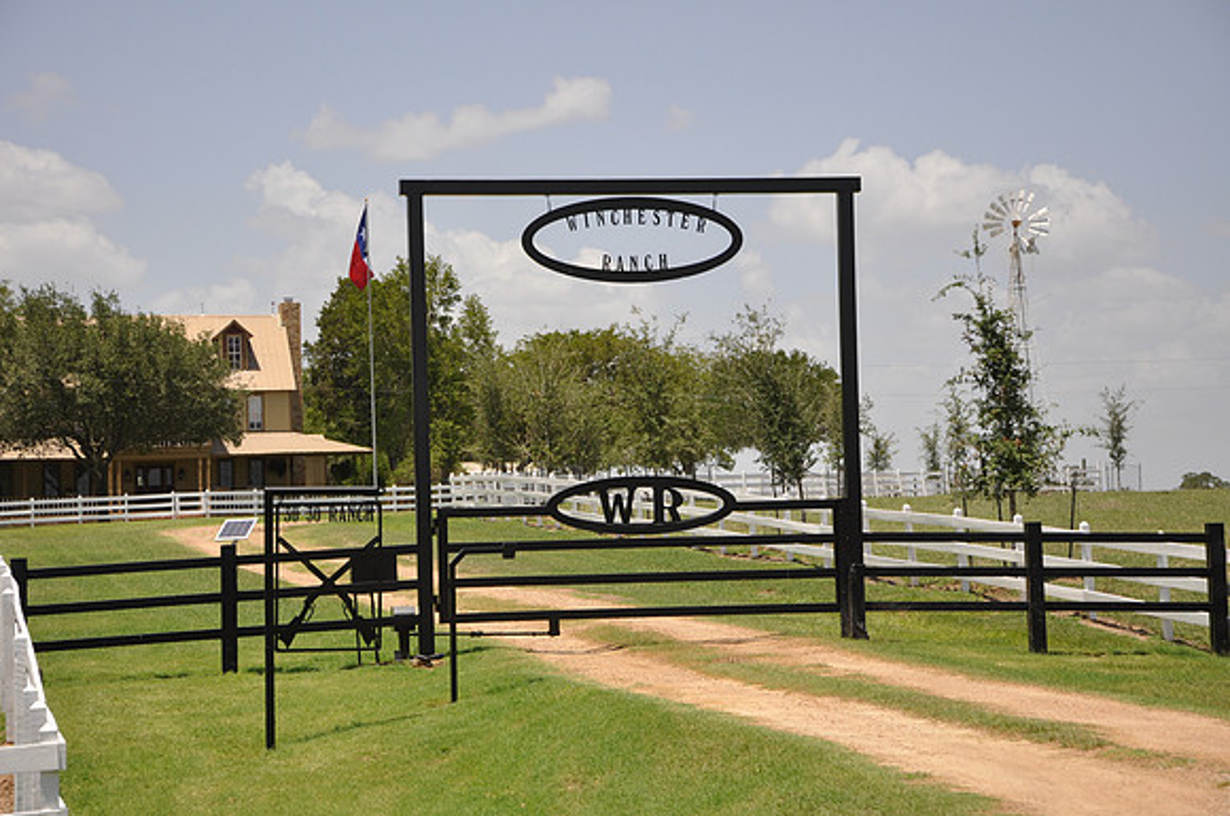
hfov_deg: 21.9
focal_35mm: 93
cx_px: 615
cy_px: 408
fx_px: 3173
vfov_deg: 14.7
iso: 200
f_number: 7.1
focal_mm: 62
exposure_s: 1/200
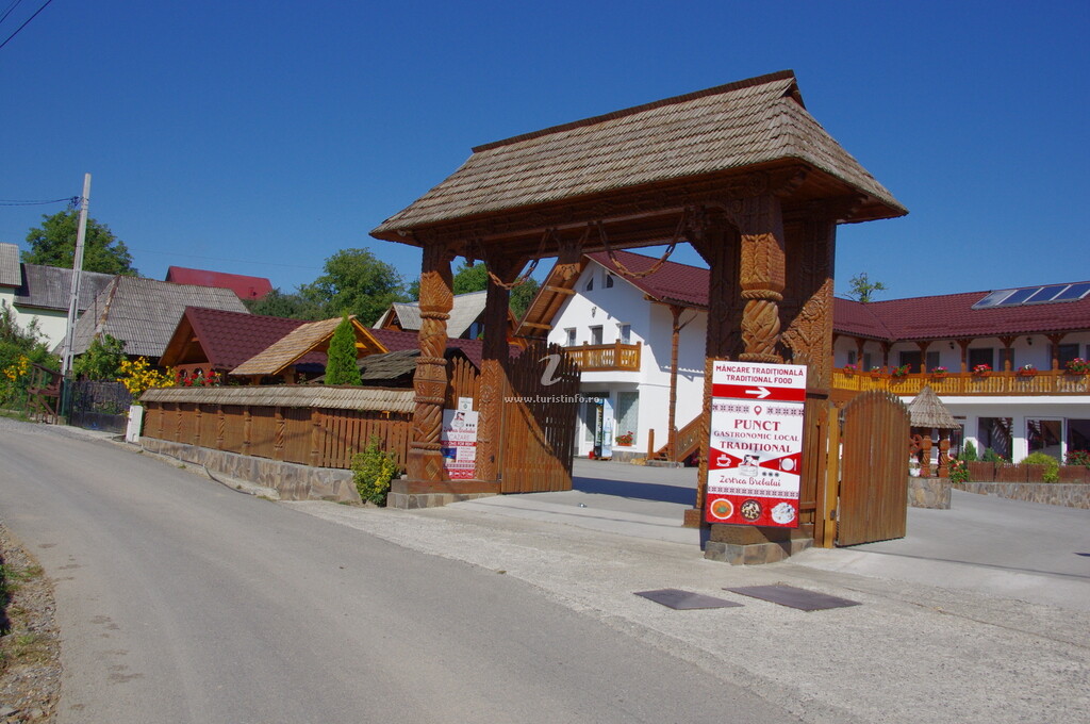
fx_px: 937
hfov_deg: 60.3
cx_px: 545
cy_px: 362
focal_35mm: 31
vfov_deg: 42.2
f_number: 11
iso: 400
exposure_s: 1/1000
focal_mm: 20.63
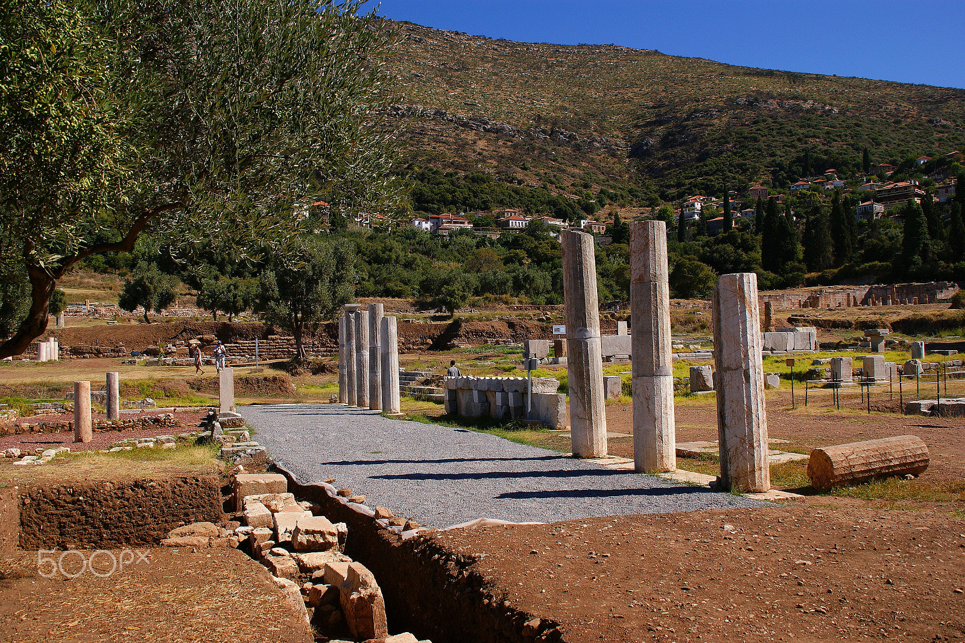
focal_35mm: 33
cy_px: 322
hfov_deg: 57.2
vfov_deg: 39.9
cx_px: 482
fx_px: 884
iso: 100
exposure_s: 1/320
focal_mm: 22
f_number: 9
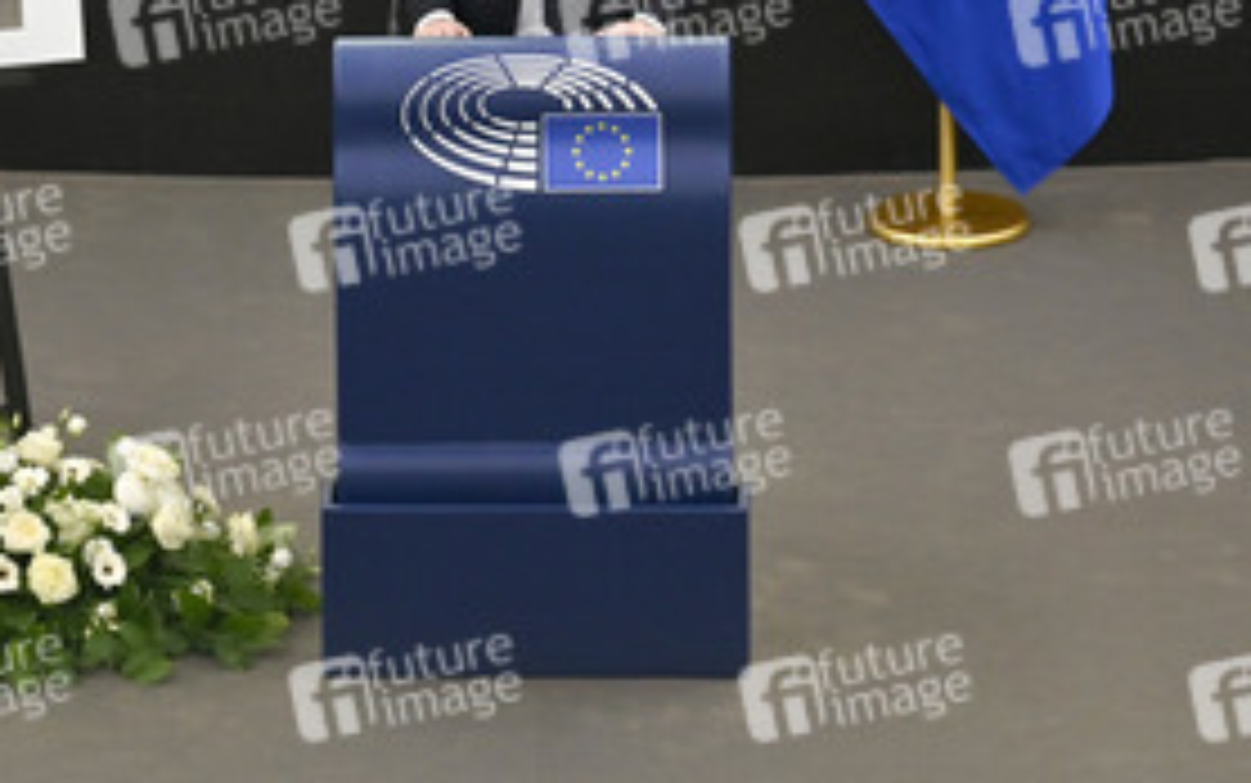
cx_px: 284
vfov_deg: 4.0
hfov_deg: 6.4
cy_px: 126
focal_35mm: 330
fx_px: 11256
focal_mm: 200
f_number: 2.8
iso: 800
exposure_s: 1/400
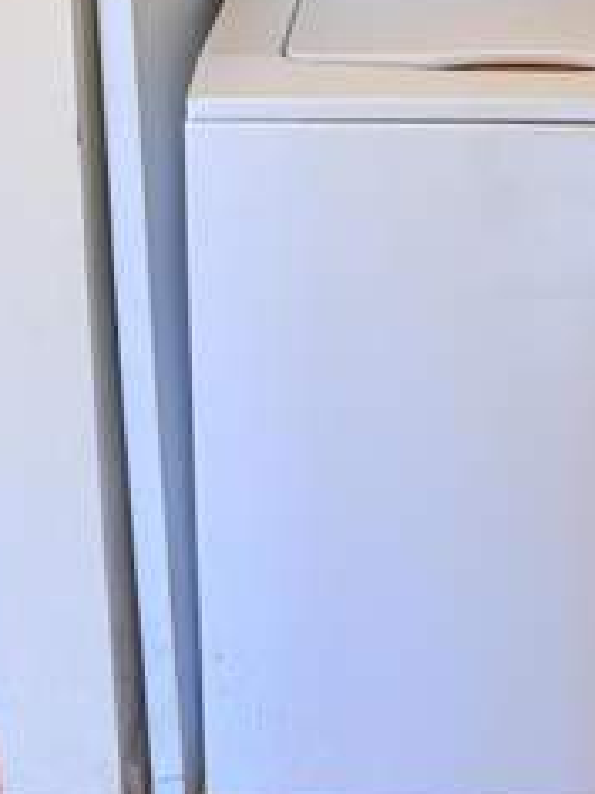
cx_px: 400
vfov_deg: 25.9
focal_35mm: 65
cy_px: -212
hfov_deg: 22.5
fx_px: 1490
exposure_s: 1/120
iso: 200
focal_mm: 6.76
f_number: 1.78
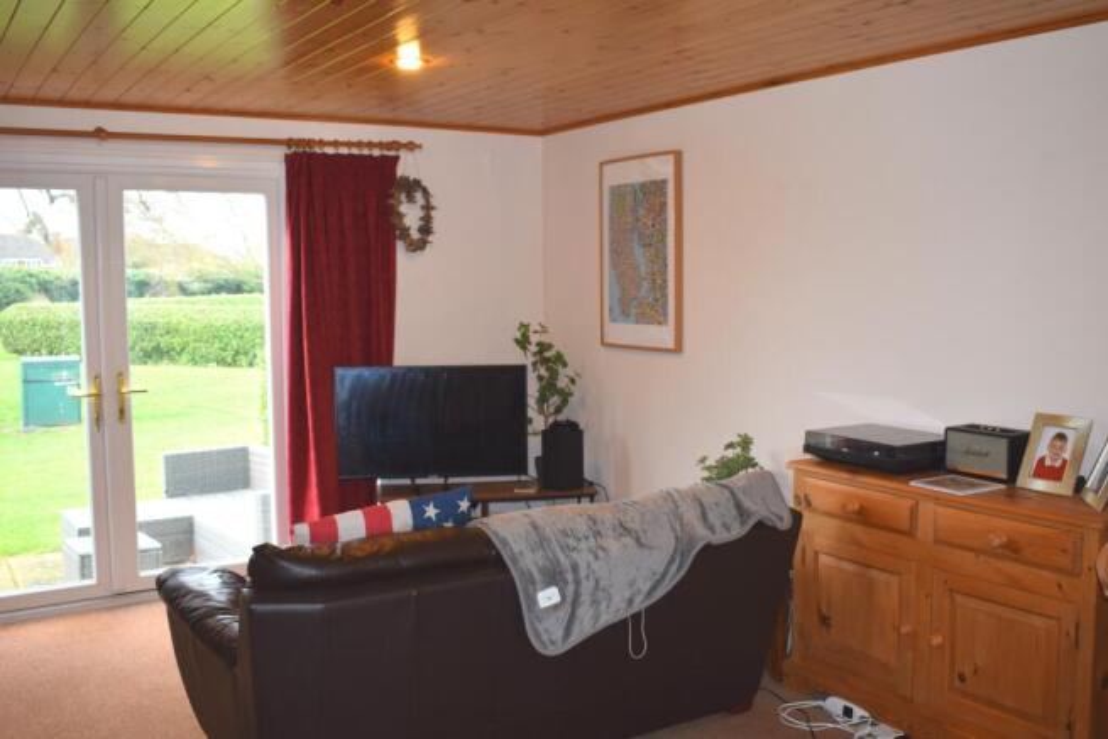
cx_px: 554
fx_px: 1062
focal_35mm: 34
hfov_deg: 55.1
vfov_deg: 38.4
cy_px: 370
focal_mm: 23
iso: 800
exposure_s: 1/100
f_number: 5
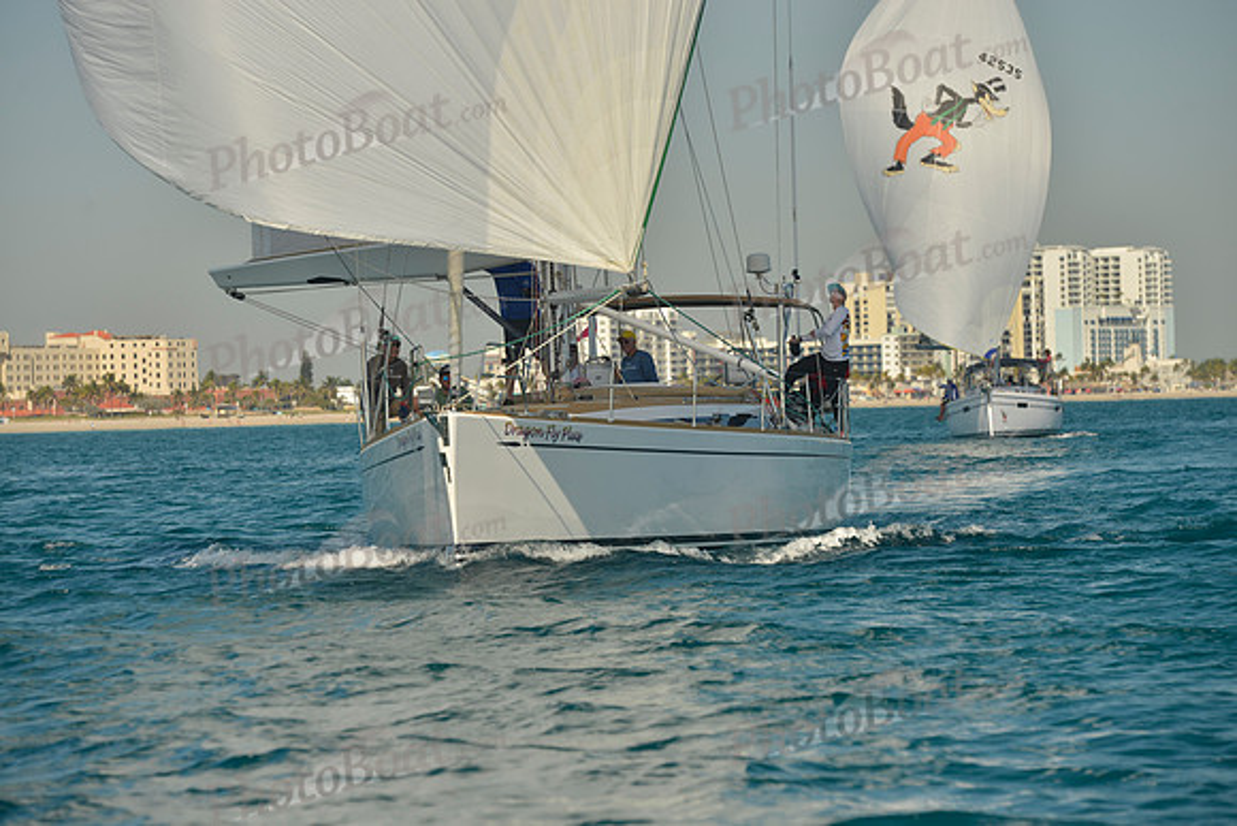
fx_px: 5671
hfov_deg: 12.4
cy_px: 413
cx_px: 618
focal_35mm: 165
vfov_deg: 8.3
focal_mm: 165
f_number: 8
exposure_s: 1/640
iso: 200
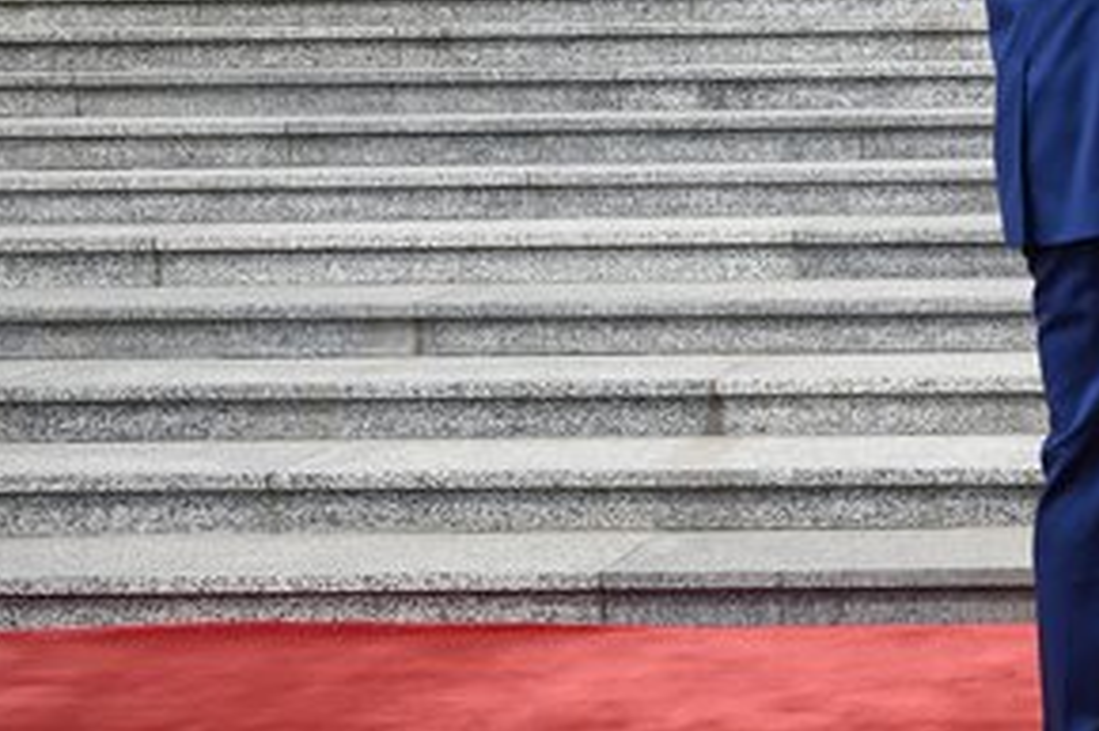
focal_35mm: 95
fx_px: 2898
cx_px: 1395
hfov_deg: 19.9
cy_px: -57
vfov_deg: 14.1
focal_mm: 34
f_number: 4.5
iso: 200
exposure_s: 1/1600
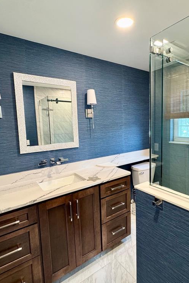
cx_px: 106
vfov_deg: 84.0
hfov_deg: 61.7
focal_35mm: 20
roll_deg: +1.7
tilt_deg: -5.6
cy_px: 140
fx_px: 158
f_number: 2.2
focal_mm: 2.22
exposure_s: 1/60
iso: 160
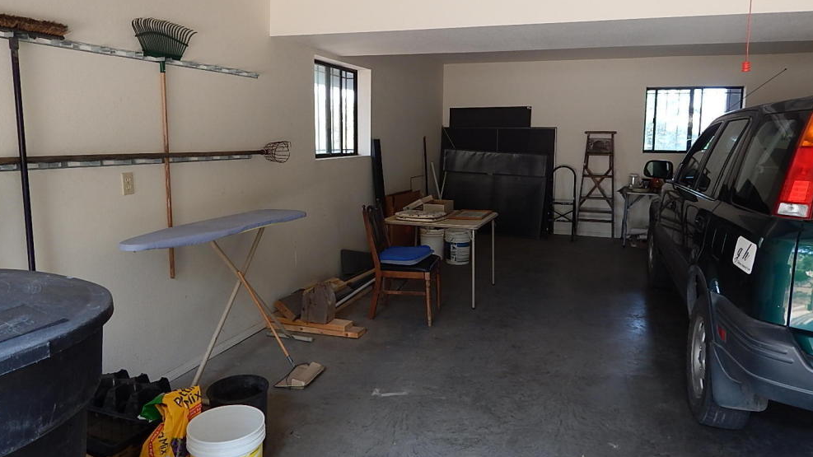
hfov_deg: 71.9
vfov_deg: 44.3
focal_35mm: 26
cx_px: 416
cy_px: 202
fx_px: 560
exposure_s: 1/40
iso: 125
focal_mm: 4
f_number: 3
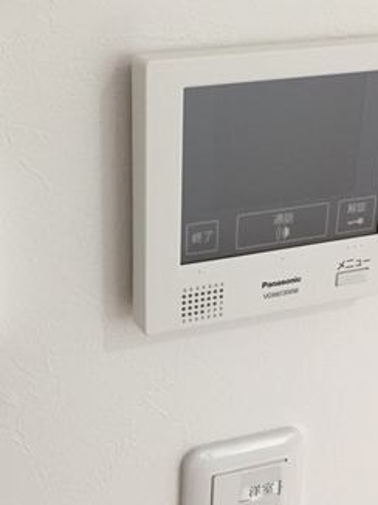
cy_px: 270
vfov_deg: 33.8
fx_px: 831
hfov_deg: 25.5
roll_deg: +0.2
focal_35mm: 57
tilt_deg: -21.8
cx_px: 124
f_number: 2.2
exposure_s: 1/30
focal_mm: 4.15
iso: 50
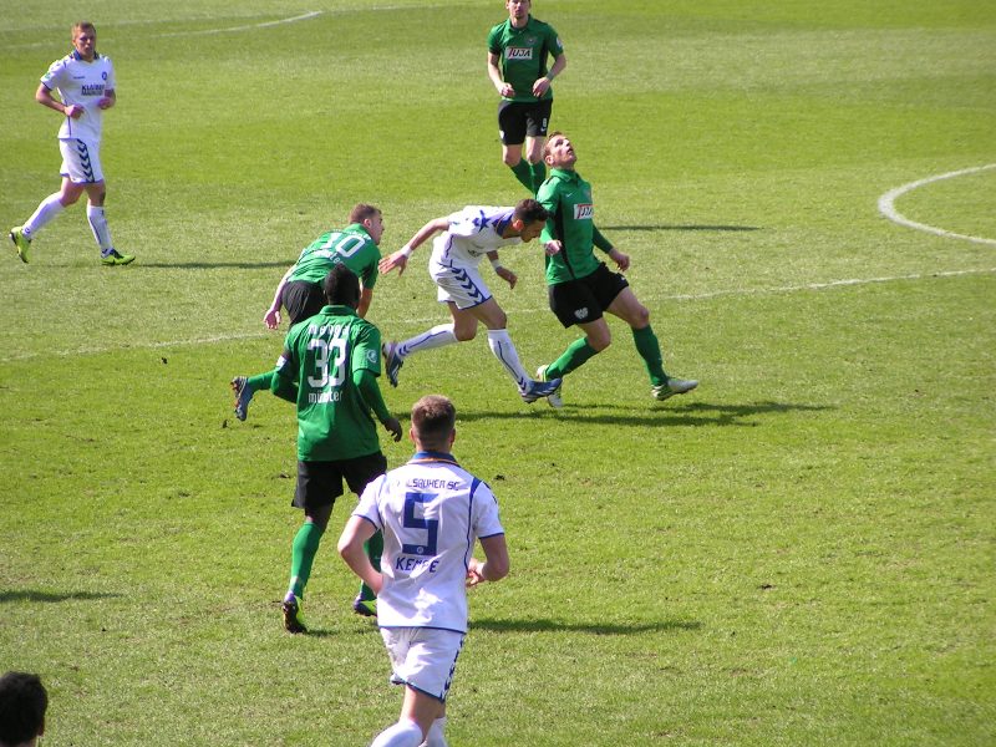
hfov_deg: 6.4
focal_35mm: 311
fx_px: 8948
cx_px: 498
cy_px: 374
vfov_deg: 4.8
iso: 50
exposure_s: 1/400
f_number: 3.5
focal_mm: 47.6
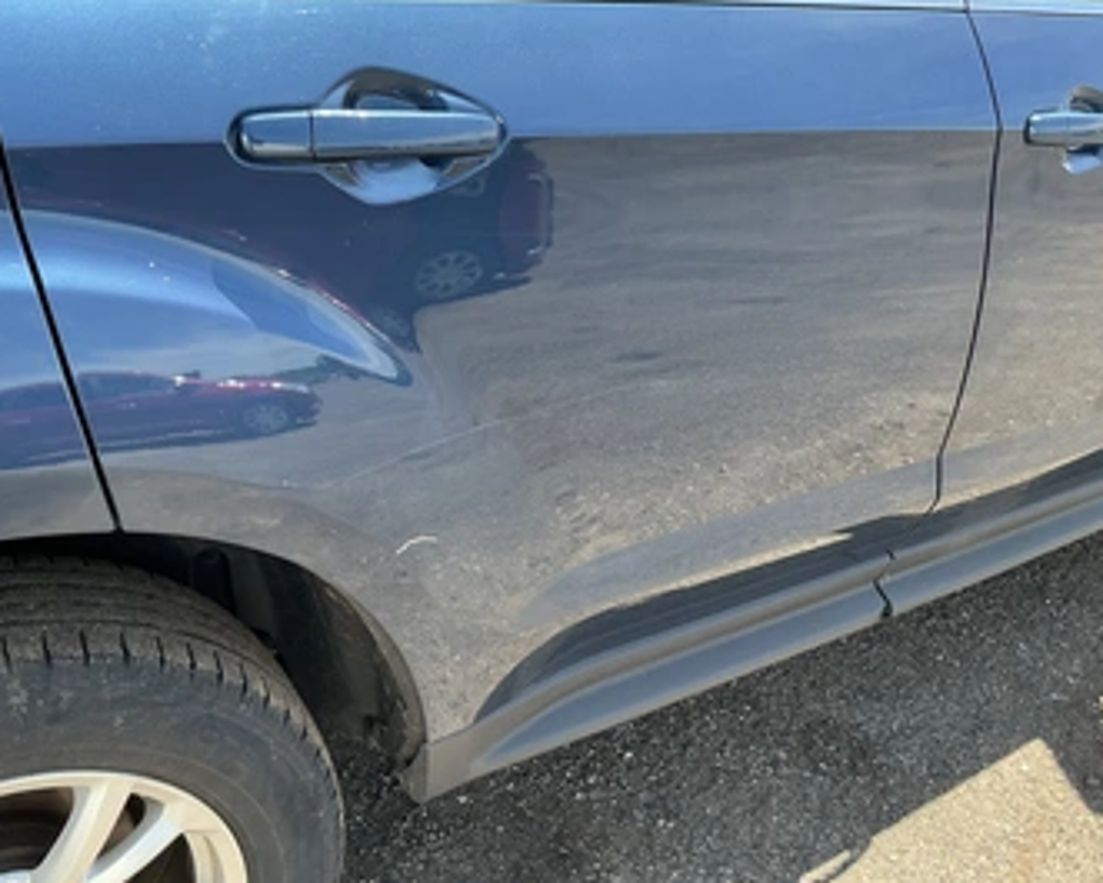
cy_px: 417
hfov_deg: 54.2
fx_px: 1078
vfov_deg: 44.5
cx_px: 537
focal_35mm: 33
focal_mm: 3
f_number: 1.8
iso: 25
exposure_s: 1/286
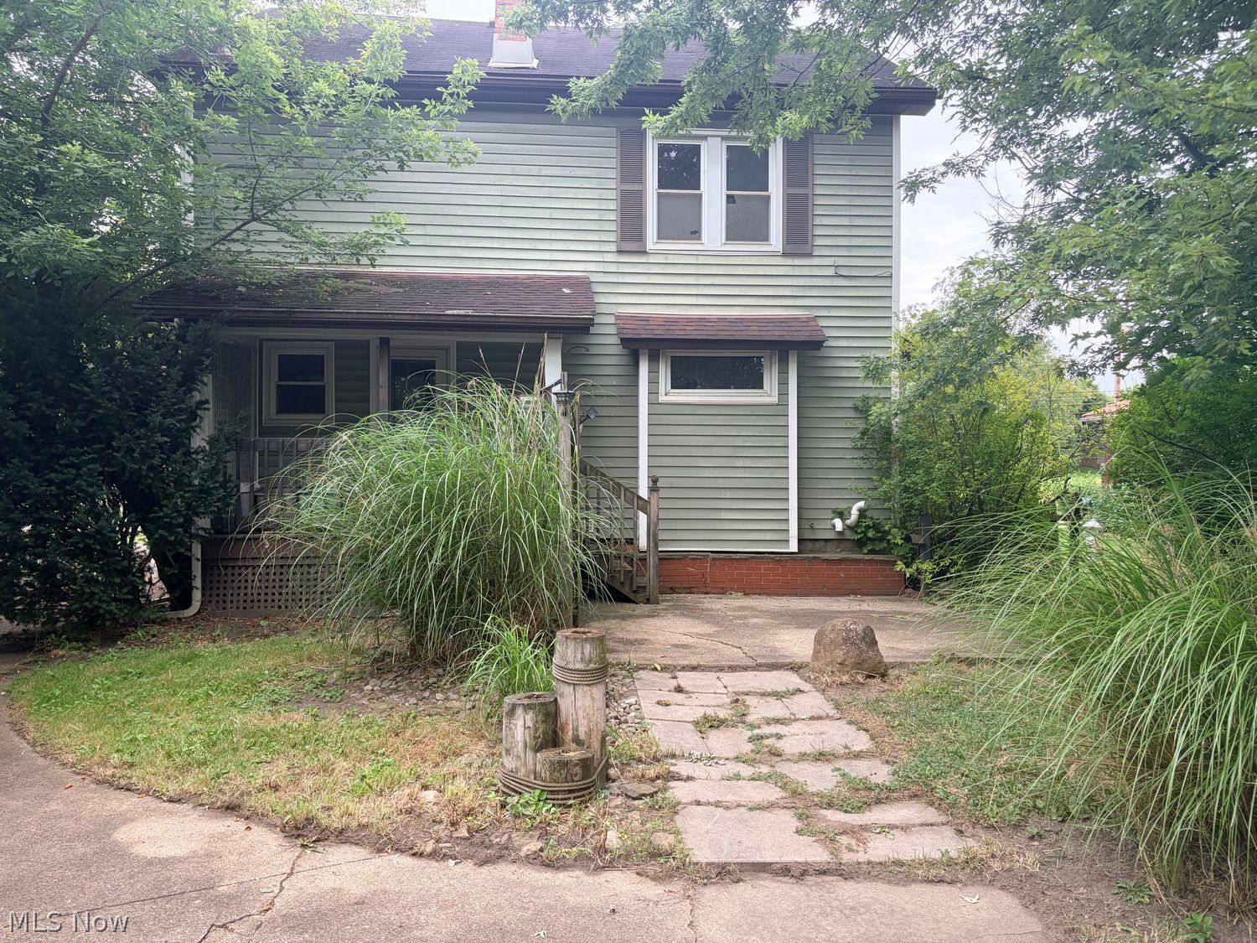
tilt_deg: +0.9
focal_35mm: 26
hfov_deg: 67.3
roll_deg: +0.2
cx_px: 628
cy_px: 472
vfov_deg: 53.1
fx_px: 944
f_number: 1.6
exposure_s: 1/397
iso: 64
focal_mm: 5.96
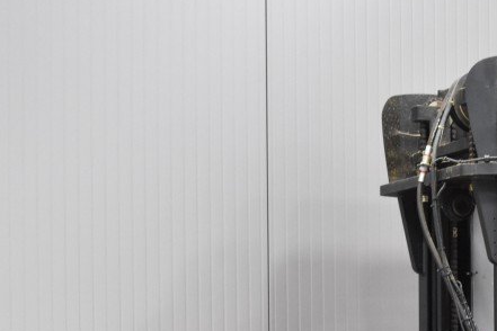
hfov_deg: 16.8
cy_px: 418
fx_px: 1634
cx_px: 541
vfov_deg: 11.3
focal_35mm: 118
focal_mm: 29
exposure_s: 1/25
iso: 1600
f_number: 5
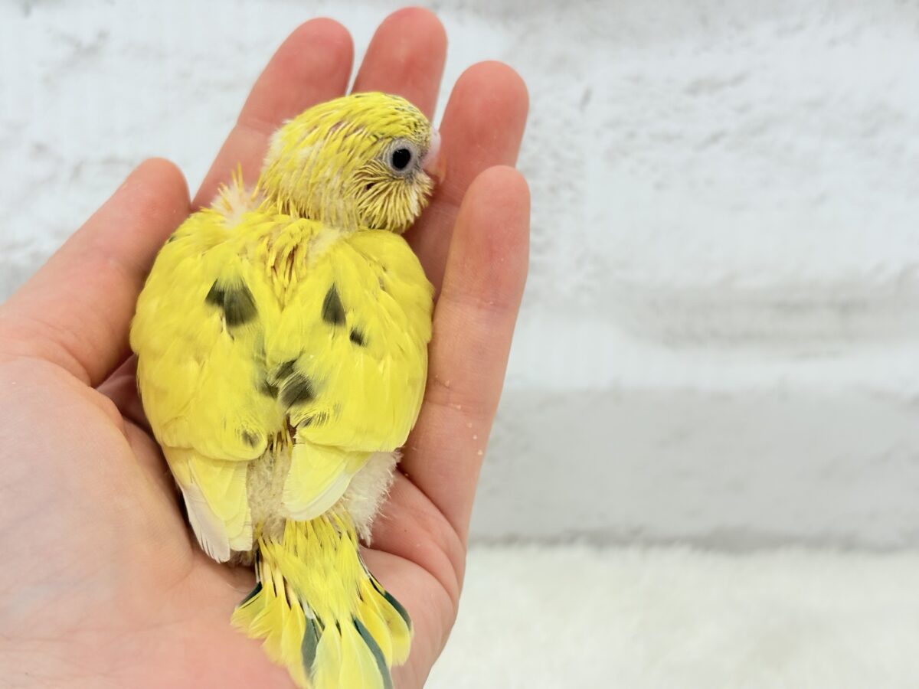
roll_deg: -1.3
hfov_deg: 36.8
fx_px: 1381
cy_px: 344
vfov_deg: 28.0
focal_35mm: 52
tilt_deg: -19.0
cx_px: 460
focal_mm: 5.96
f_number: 1.6
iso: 50
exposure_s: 1/100
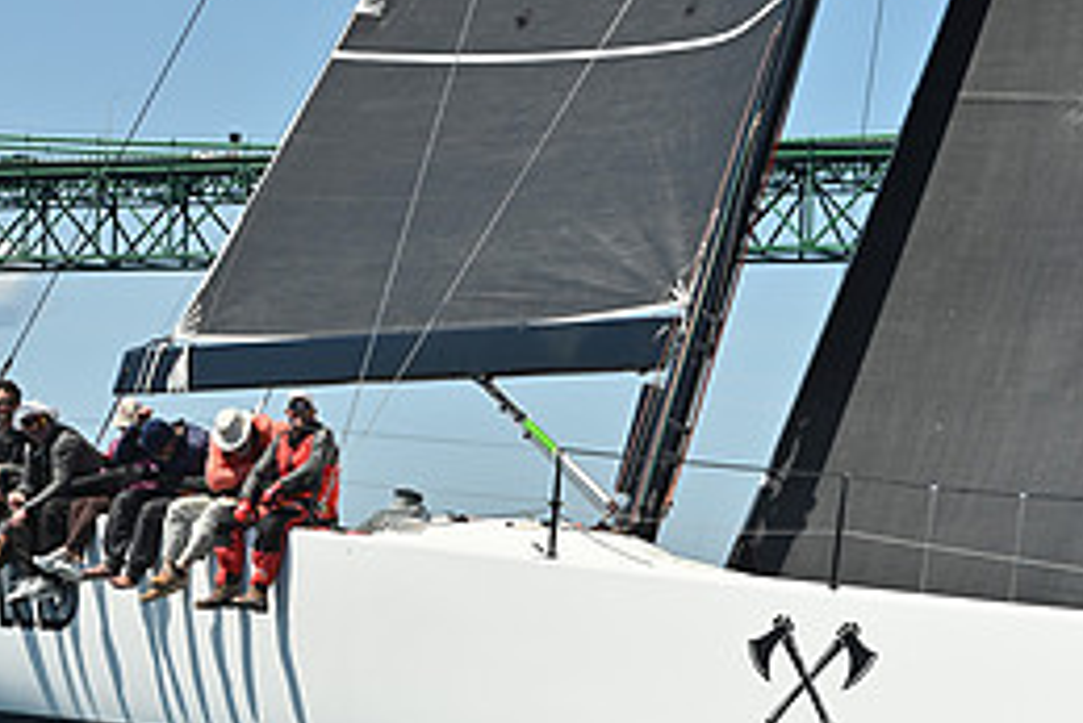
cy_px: 508
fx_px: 4726
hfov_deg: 13.1
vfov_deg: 8.7
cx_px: 623
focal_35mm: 157
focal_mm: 70
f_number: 10
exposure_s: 1/1000
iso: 320
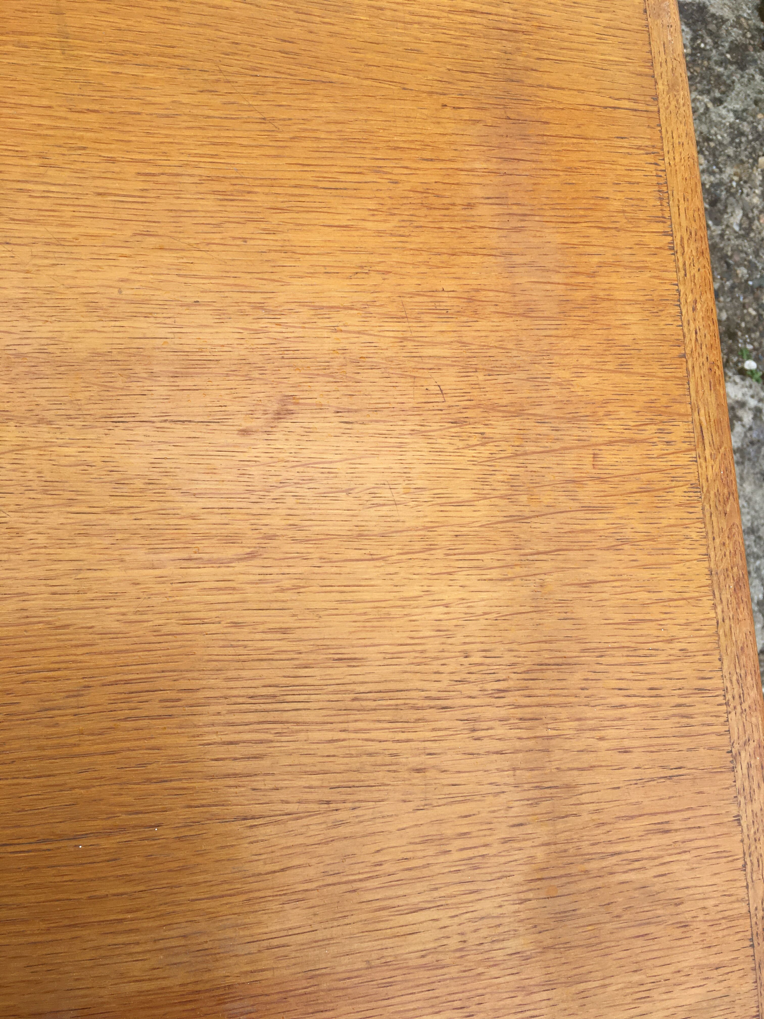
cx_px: 382
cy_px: 510
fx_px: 853
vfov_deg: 61.7
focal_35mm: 29
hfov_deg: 48.2
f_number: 2.2
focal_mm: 4.15
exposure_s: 1/262
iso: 25
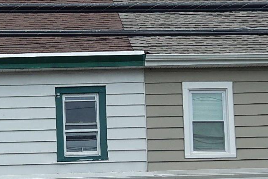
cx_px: 55
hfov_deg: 14.3
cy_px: 209
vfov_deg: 9.5
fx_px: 1064
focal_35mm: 143
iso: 125
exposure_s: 1/800
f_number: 4
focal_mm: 10.9
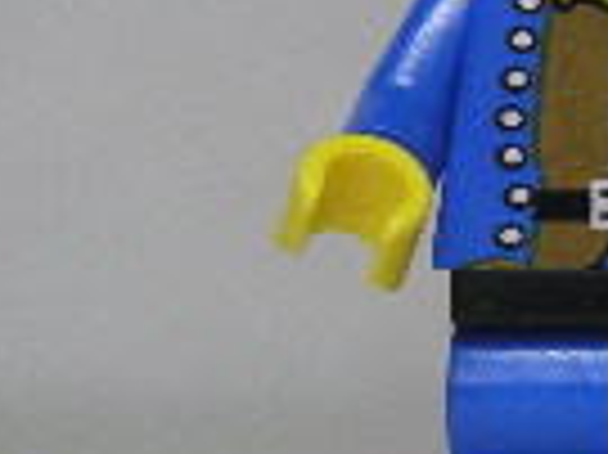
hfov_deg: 5.6
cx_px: 669
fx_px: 6142
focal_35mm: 350
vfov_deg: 4.2
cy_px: 121
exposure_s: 1/111
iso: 80
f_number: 3.6
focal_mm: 17.1
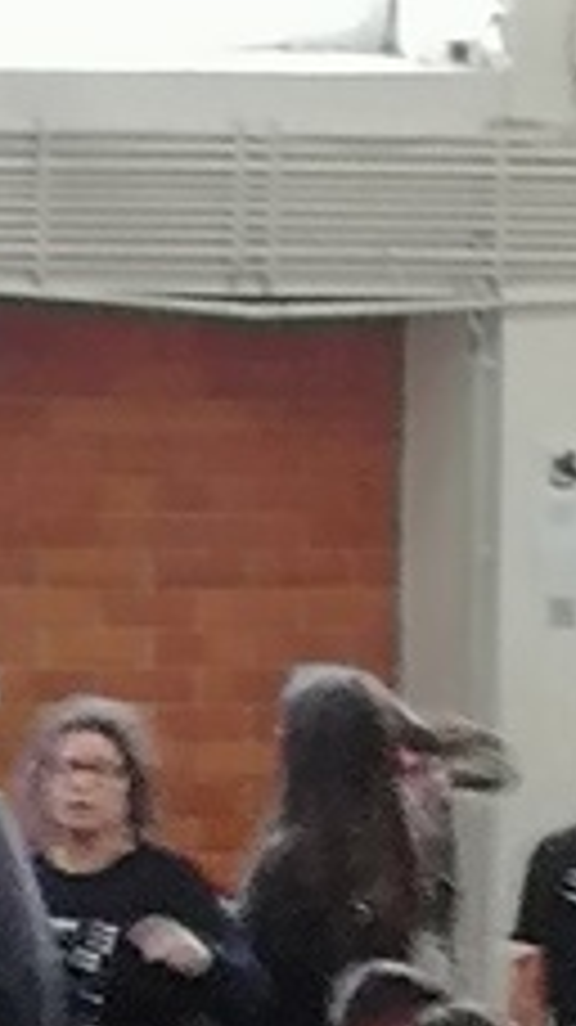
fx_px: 13134
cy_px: 1323
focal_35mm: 483
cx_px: 22
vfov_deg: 4.5
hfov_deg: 2.5
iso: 100
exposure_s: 1/50
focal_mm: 3.95
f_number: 2.2
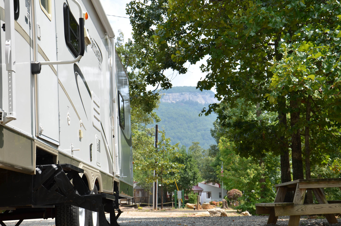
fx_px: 596
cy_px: 113
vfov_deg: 21.5
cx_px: 170
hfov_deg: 32.0
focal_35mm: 63
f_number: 8
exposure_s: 1/250
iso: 125
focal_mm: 42
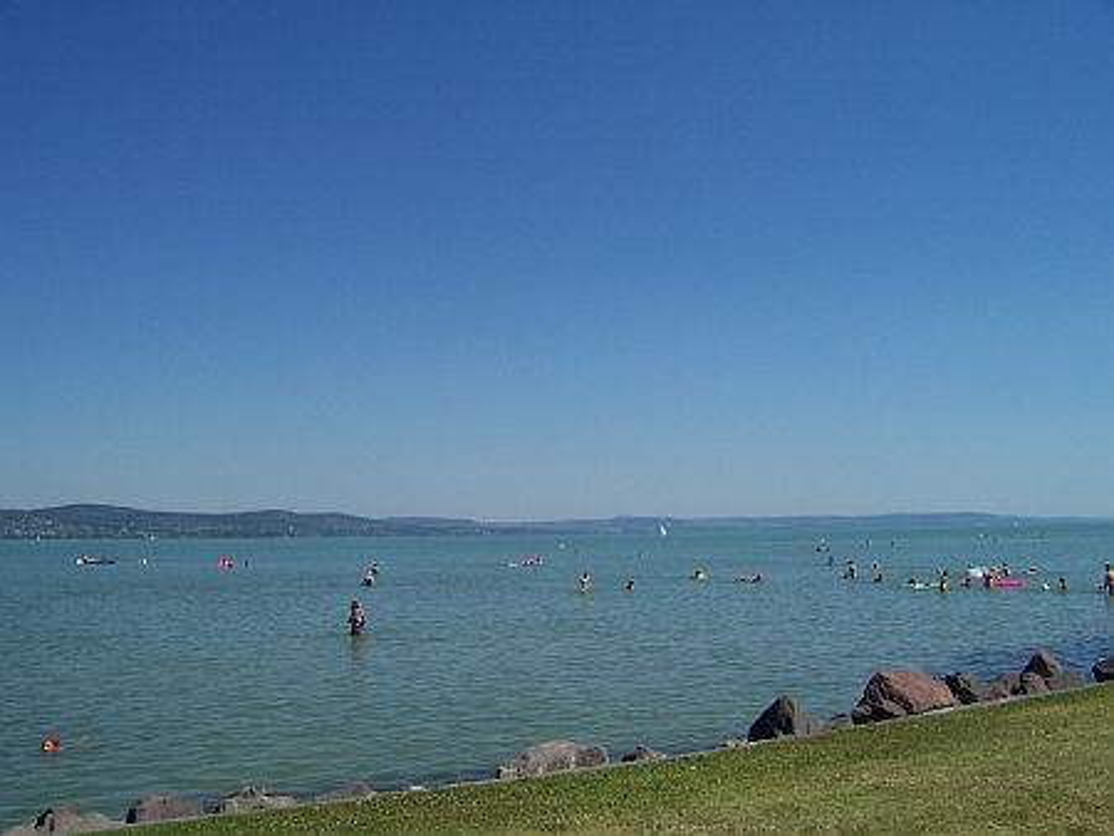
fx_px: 1095
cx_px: 557
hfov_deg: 53.9
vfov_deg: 41.8
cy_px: 418
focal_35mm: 34
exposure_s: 1/1000
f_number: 5.6
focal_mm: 5.6
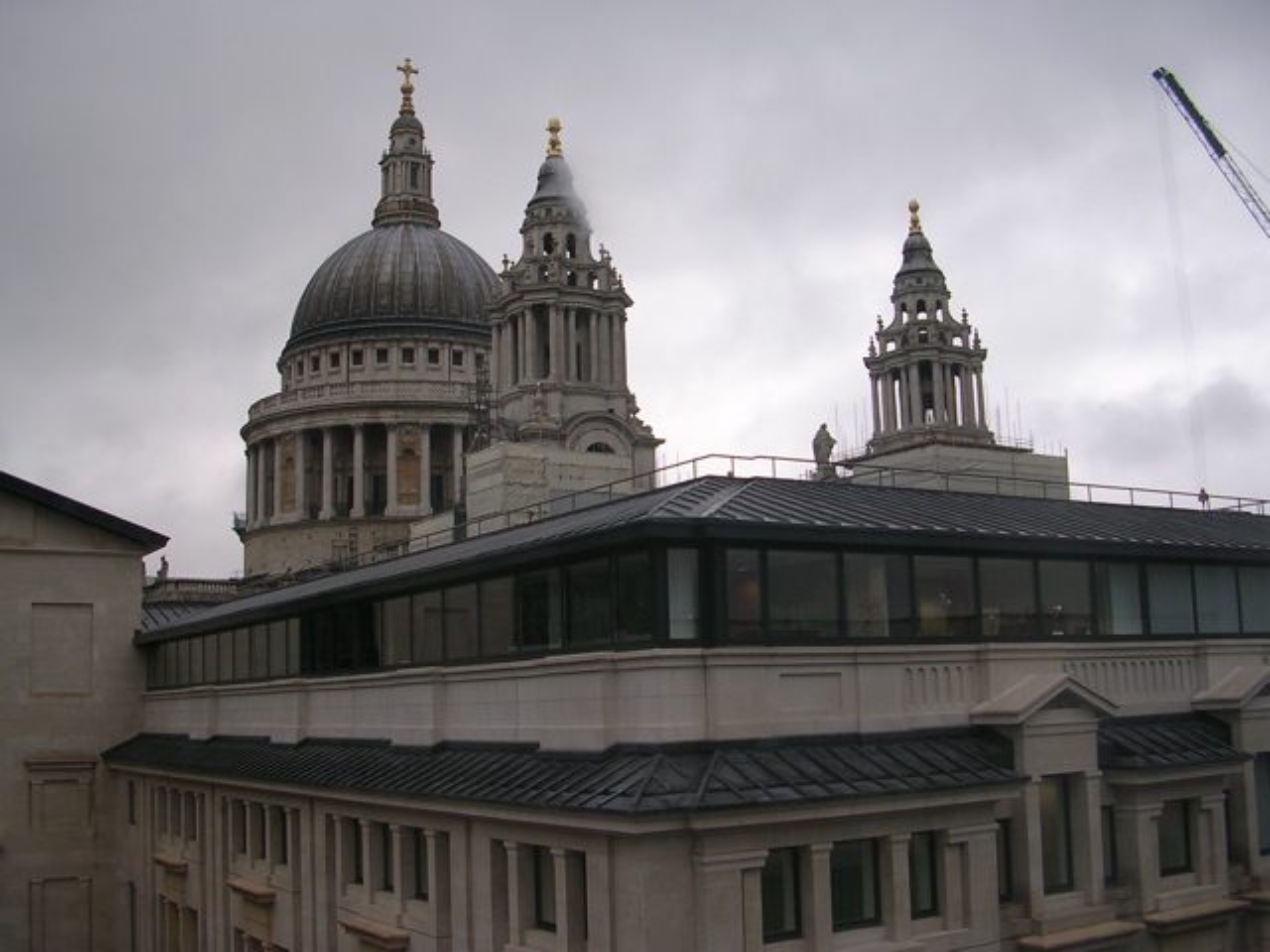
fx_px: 1394
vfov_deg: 37.7
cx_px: 635
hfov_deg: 49.0
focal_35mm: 38
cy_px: 476
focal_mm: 5.8
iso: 50
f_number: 2.8
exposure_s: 1/242
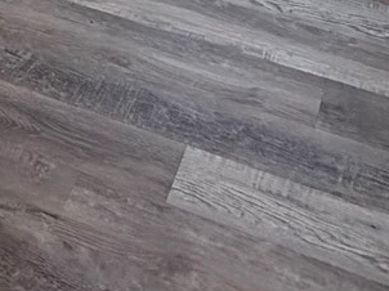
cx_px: -44
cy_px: -393
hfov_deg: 19.7
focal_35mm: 95
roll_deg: +2.4
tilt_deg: -17.4
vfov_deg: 12.4
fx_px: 1067
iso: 100
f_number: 2.2
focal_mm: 2.22
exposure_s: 1/120
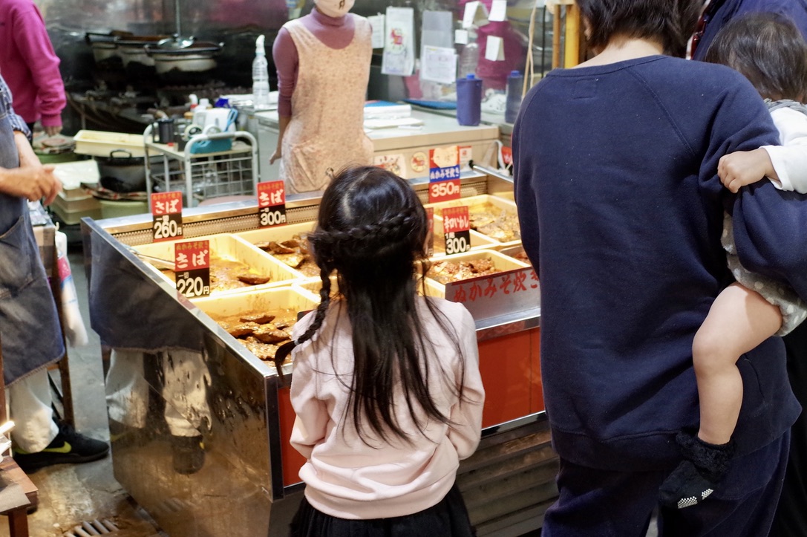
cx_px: 404
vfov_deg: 28.6
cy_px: 268
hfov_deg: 41.9
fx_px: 1053
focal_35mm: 47
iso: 800
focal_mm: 18.3
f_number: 2.8
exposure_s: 1/40
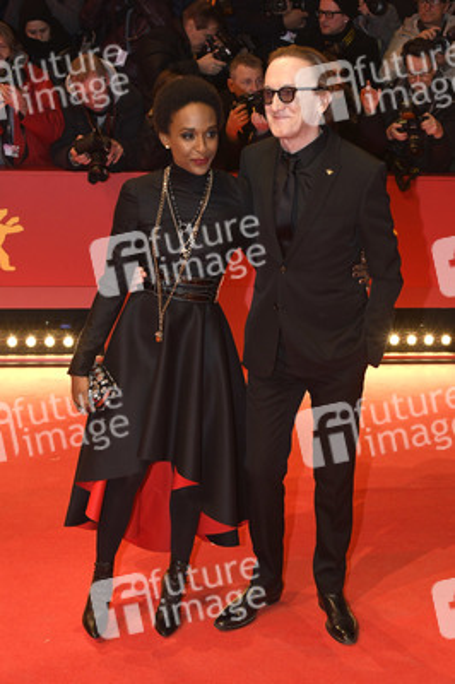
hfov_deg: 33.3
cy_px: 342
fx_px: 760
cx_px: 228
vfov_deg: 48.5
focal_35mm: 40
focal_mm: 40
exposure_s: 1/320
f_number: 5
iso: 1250
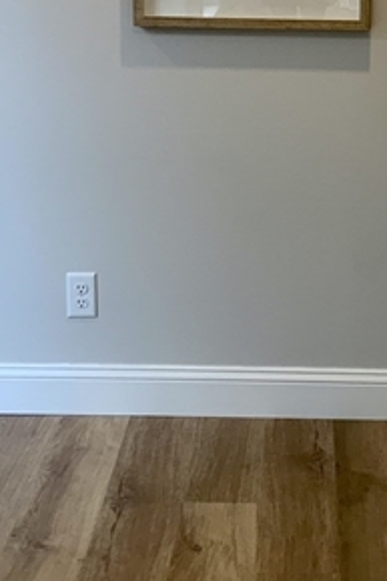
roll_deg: -0.7
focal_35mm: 80
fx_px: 1291
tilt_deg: -9.8
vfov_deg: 24.7
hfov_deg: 16.9
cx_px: 313
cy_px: 74
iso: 40
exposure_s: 1/60
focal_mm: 3
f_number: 1.8
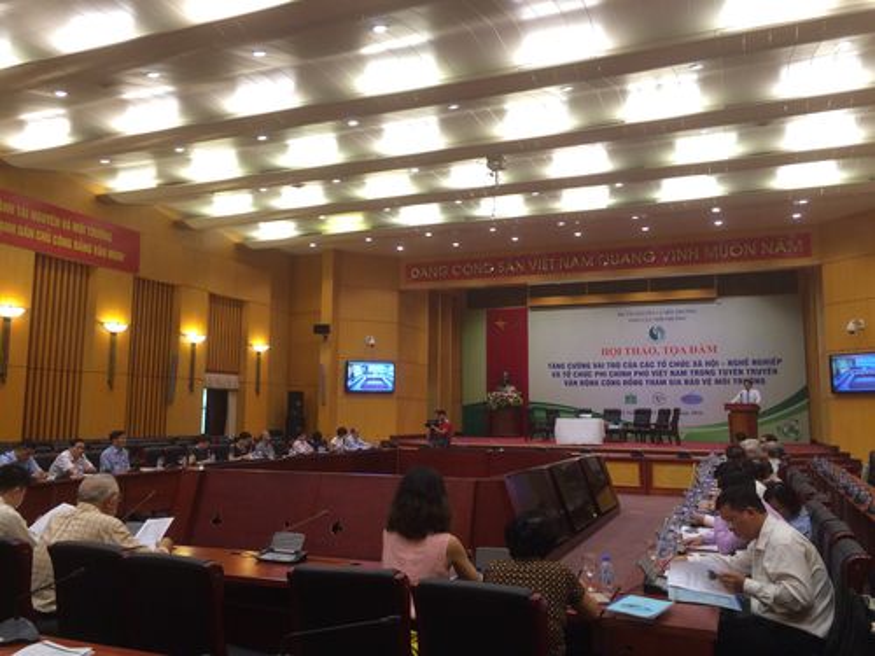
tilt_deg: +6.5
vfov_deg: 48.2
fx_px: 733
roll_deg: -0.9
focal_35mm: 29
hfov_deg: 61.7
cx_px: 438
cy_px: 328
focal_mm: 4.15
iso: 125
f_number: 2.2
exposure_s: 1/33
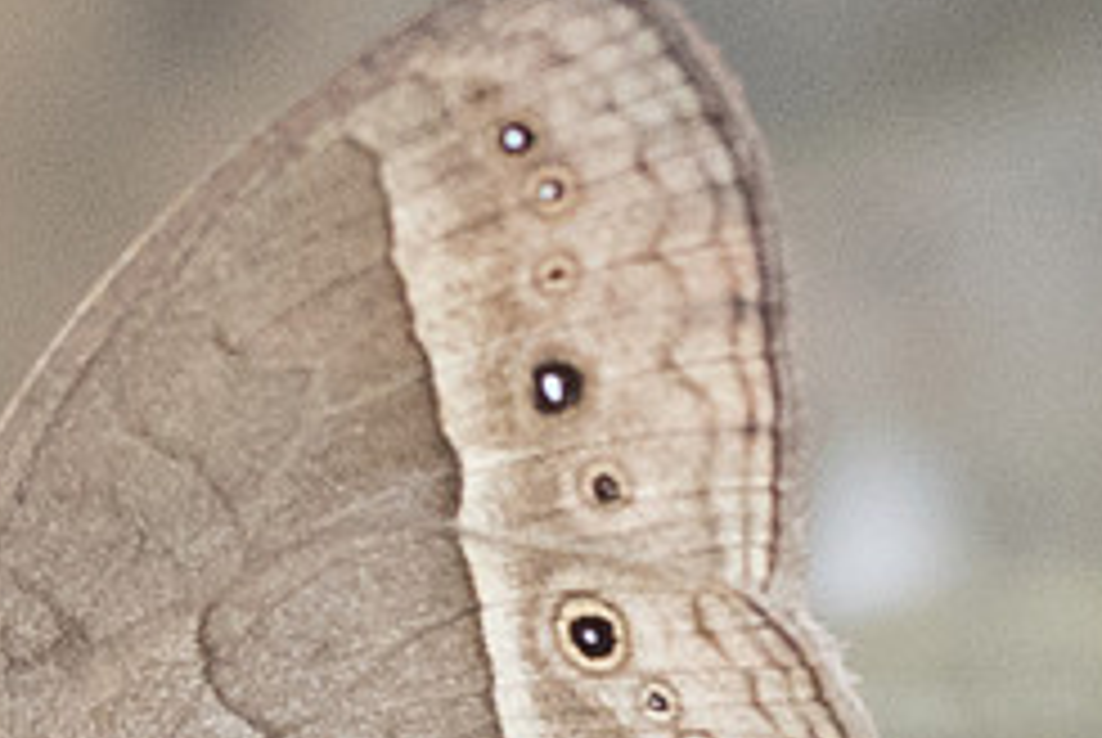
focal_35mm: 1865
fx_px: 57157
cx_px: 499
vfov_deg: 0.7
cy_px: 943
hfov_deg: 1.1
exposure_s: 1/250
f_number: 3.2
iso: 800
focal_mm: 150
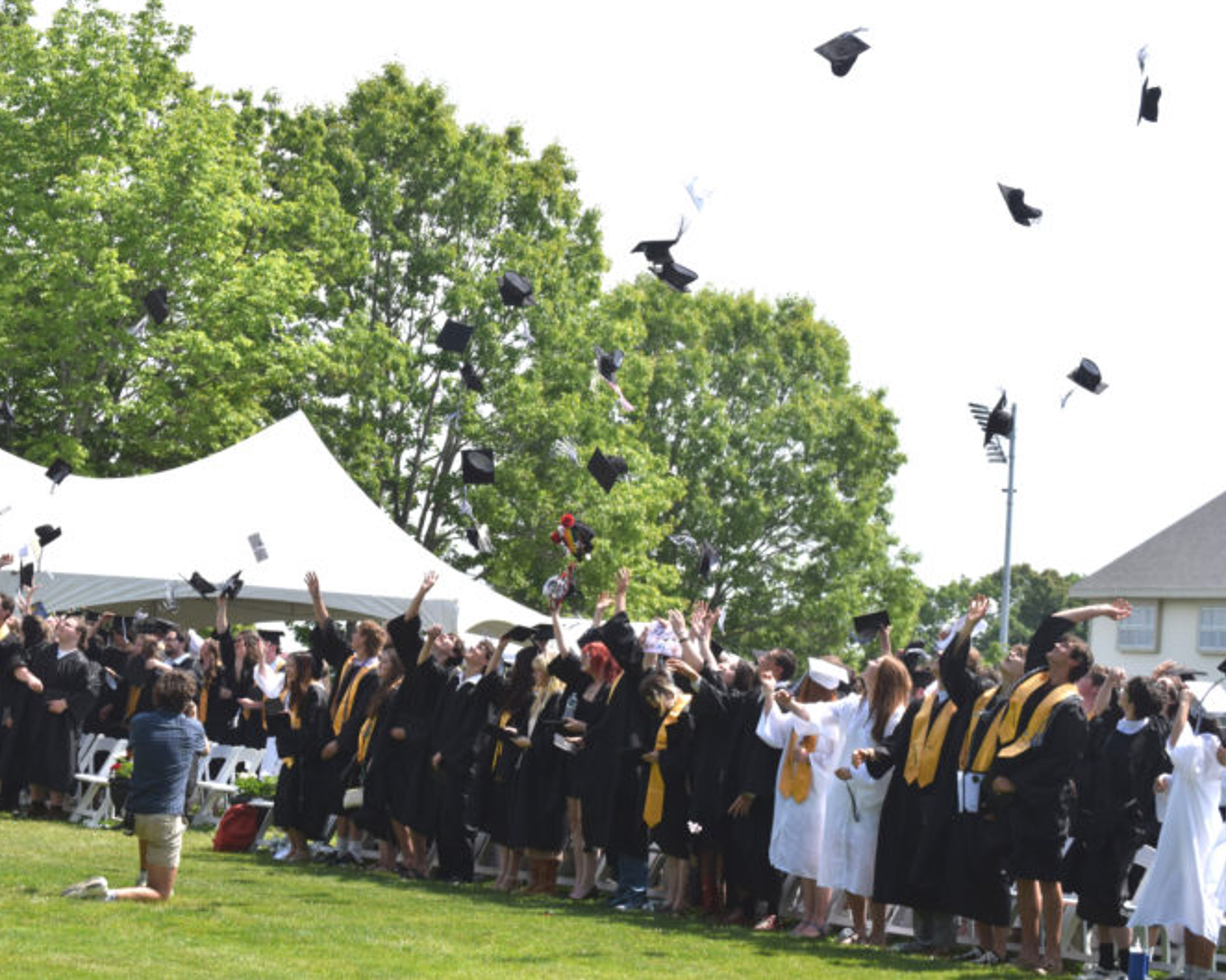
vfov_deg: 16.4
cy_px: 488
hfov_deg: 20.5
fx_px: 3394
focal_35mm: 94
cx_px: 594
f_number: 7.1
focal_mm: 55
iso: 400
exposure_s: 1/1600
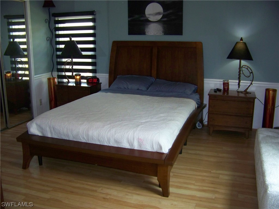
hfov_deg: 51.4
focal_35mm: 36
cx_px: 140
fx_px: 290
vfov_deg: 39.7
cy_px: 104
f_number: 2.8
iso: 200
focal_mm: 5.85
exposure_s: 1/30
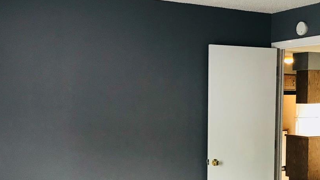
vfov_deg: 19.8
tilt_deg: -7.1
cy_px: 151
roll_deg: +0.1
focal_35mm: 60
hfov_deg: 34.5
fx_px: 509
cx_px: 217
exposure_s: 1/15
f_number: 1.8
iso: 50
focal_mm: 3.99
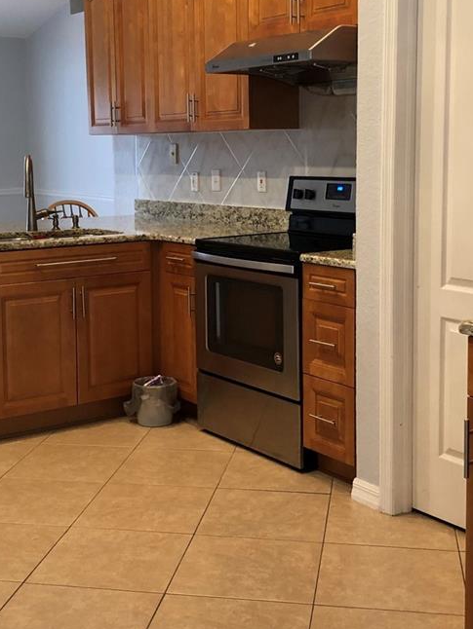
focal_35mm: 52
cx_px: 215
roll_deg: +0.1
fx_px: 947
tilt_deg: -6.4
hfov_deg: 28.0
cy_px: 243
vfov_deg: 36.6
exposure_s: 1/15
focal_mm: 4
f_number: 1.8
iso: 64
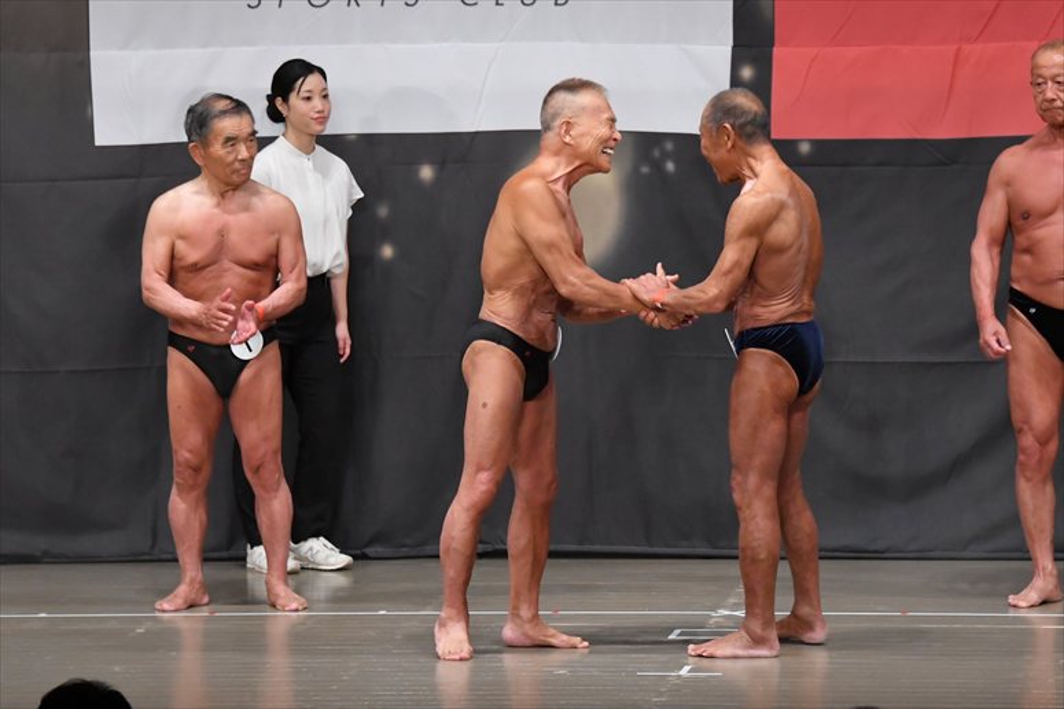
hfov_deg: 9.5
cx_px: 532
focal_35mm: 217
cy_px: 354
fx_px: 6411
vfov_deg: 6.3
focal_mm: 145
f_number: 5.6
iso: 5000
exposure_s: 1/400
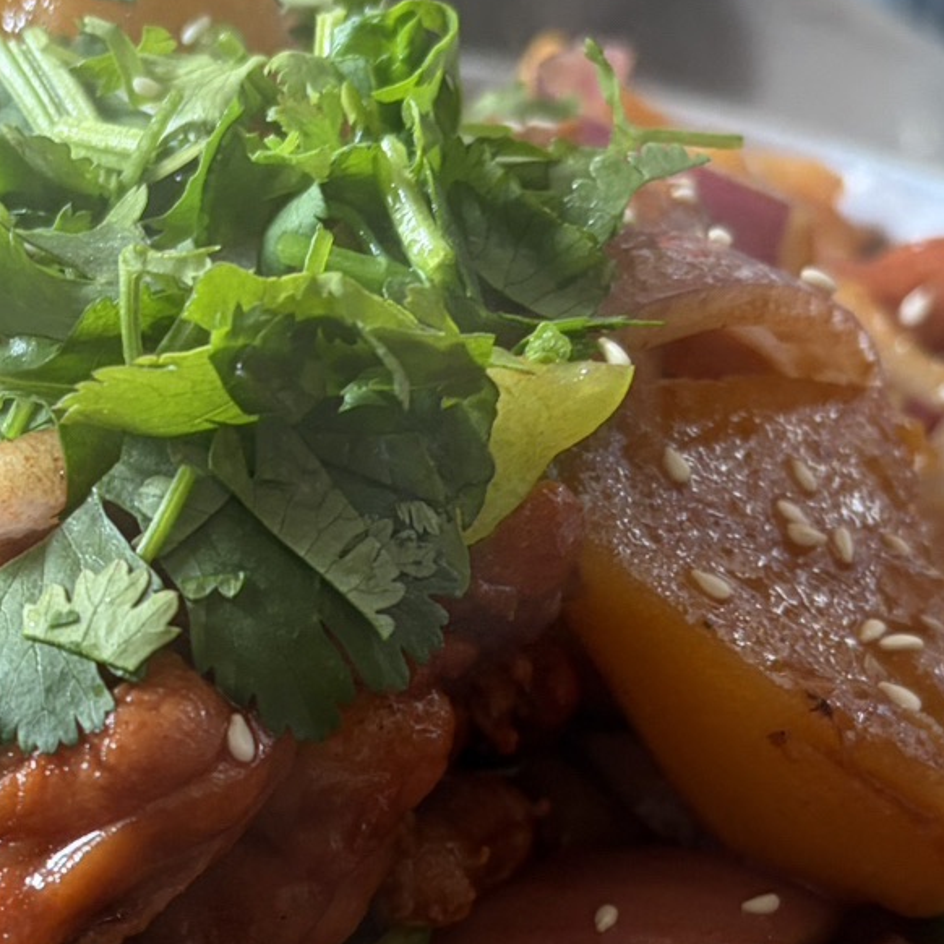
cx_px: 285
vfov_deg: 21.2
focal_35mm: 79
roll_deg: -2.9
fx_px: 2437
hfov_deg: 21.8
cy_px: 933
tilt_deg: -38.1
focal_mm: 5.96
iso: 125
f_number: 1.6
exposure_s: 1/65
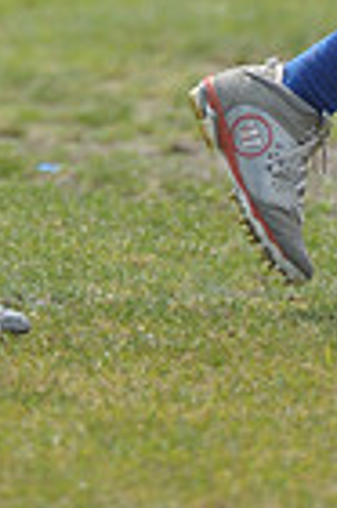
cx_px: -91
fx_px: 23337
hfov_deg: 0.8
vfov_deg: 1.2
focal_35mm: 1658
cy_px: -501
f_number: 4
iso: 640
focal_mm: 400
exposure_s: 1/2000
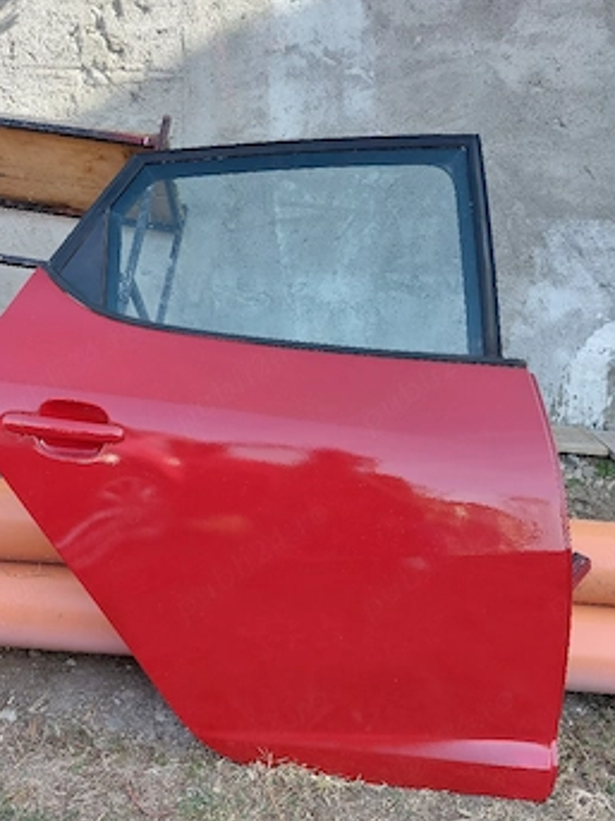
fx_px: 664
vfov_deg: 63.5
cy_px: 402
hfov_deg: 49.7
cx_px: 299
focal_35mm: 28
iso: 25
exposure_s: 1/118
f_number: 1.8
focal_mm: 5.23
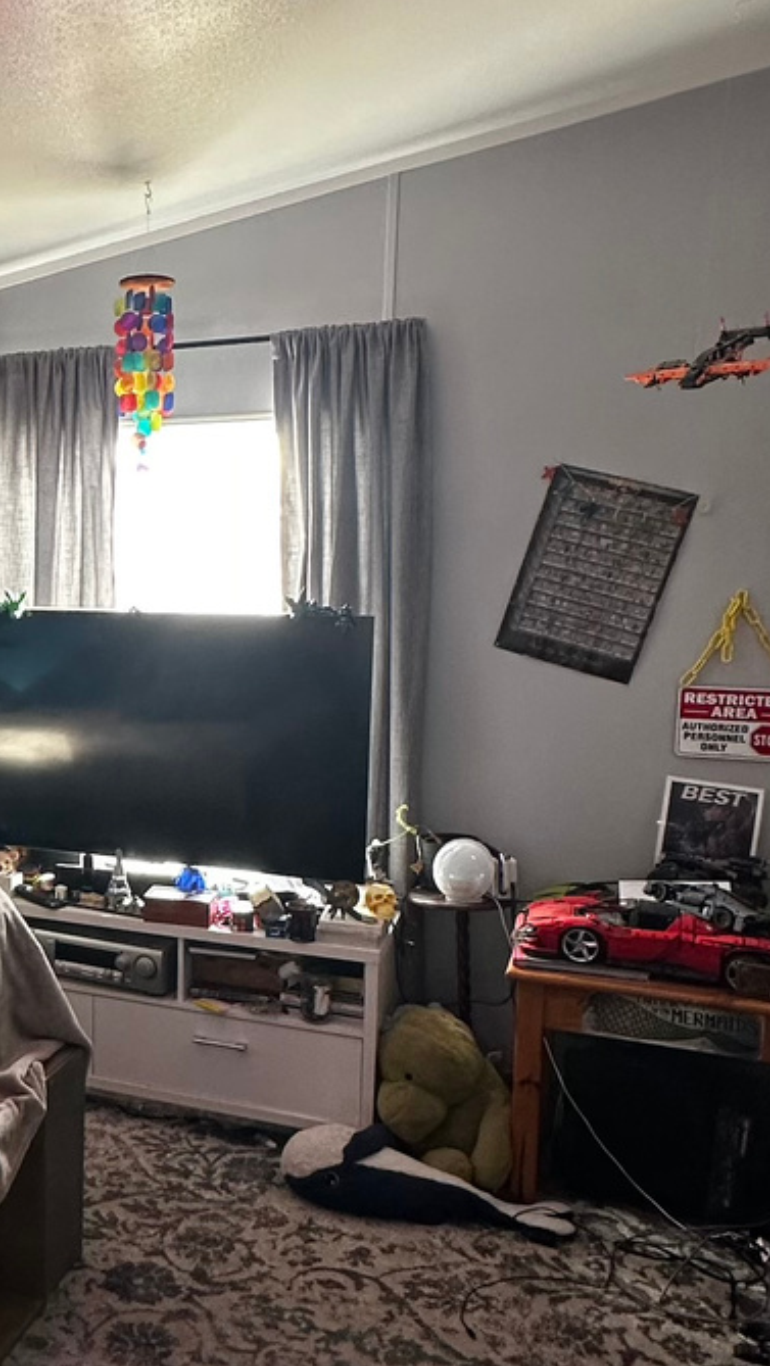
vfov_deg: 56.6
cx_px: -27
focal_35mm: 35
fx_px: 1269
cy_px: 700
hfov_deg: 30.9
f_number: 2.2
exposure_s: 1/60
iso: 200
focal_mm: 2.22
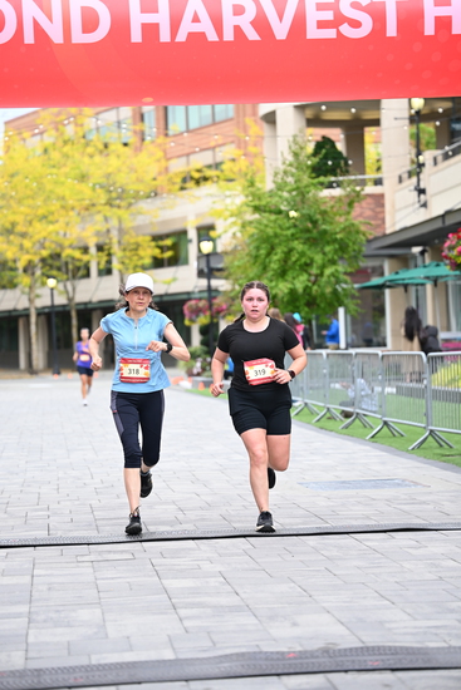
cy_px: 345
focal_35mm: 86
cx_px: 230
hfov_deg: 15.9
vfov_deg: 23.6
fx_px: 1651
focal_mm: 86
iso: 640
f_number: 2.8
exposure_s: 1/1600
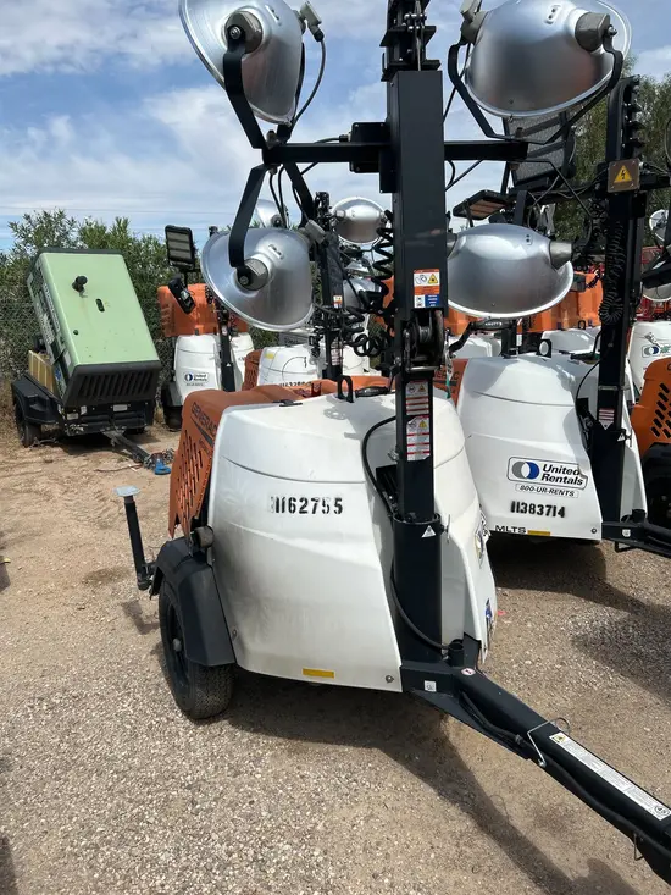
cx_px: 336
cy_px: 448
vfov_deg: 67.3
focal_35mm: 26
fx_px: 672
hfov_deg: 53.1
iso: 50
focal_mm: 5.7
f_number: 1.5
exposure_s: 1/5319
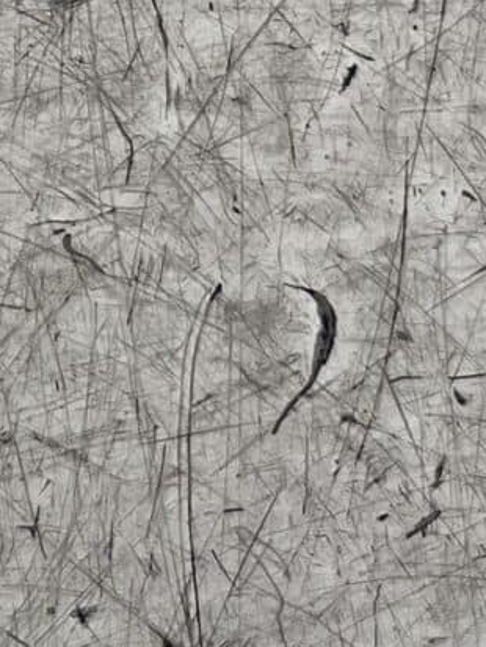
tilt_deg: -51.7
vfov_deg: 11.5
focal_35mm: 161
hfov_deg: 9.1
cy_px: -453
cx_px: -113
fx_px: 3012
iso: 40
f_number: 1.6
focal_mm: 5.1
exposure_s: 1/122
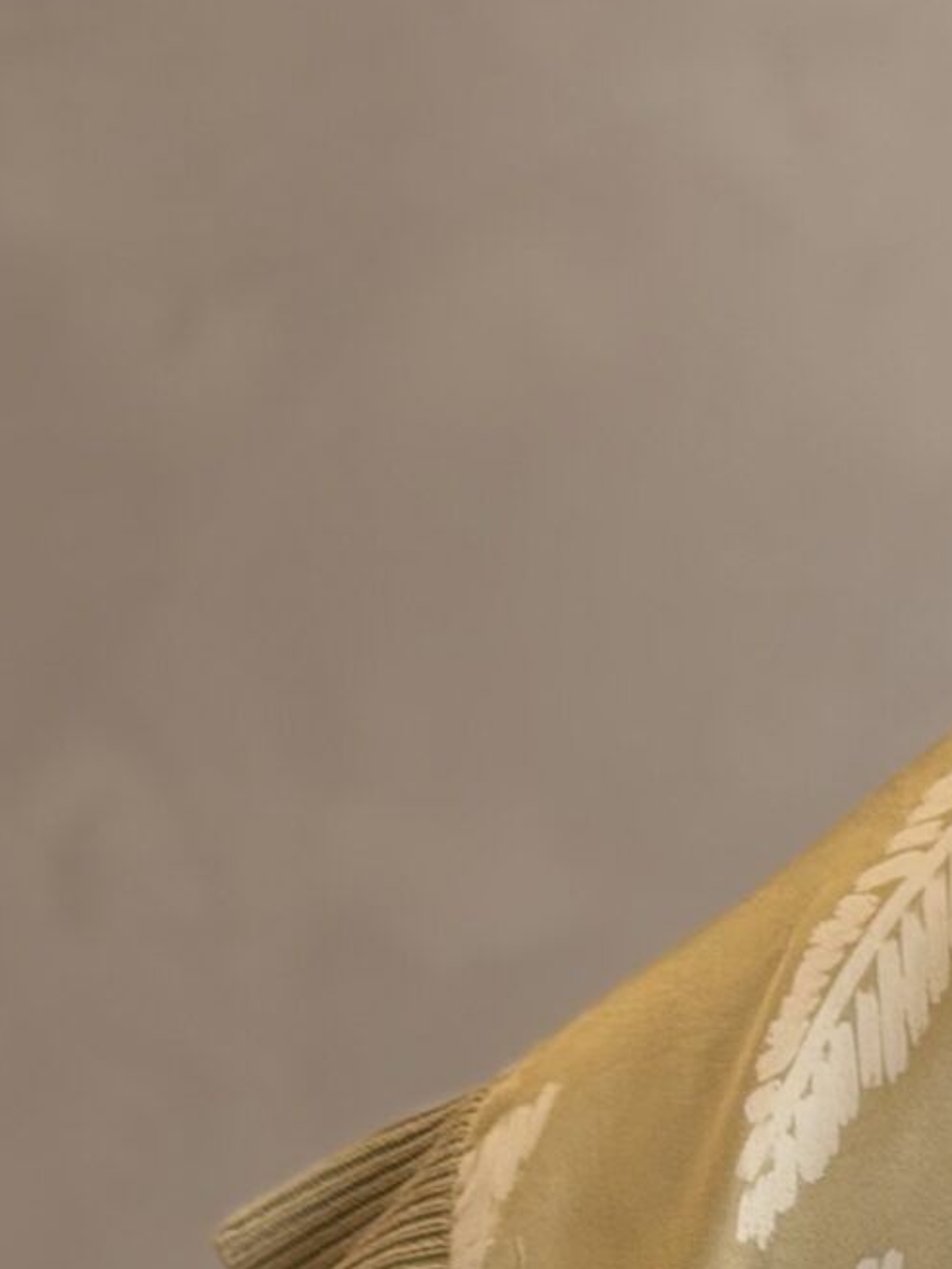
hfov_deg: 7.7
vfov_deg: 10.1
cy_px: 2142
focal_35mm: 187
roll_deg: -9.6
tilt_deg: -21.7
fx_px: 6855
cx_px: 1806
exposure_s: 1/113
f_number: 1.78
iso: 100
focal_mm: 6.76
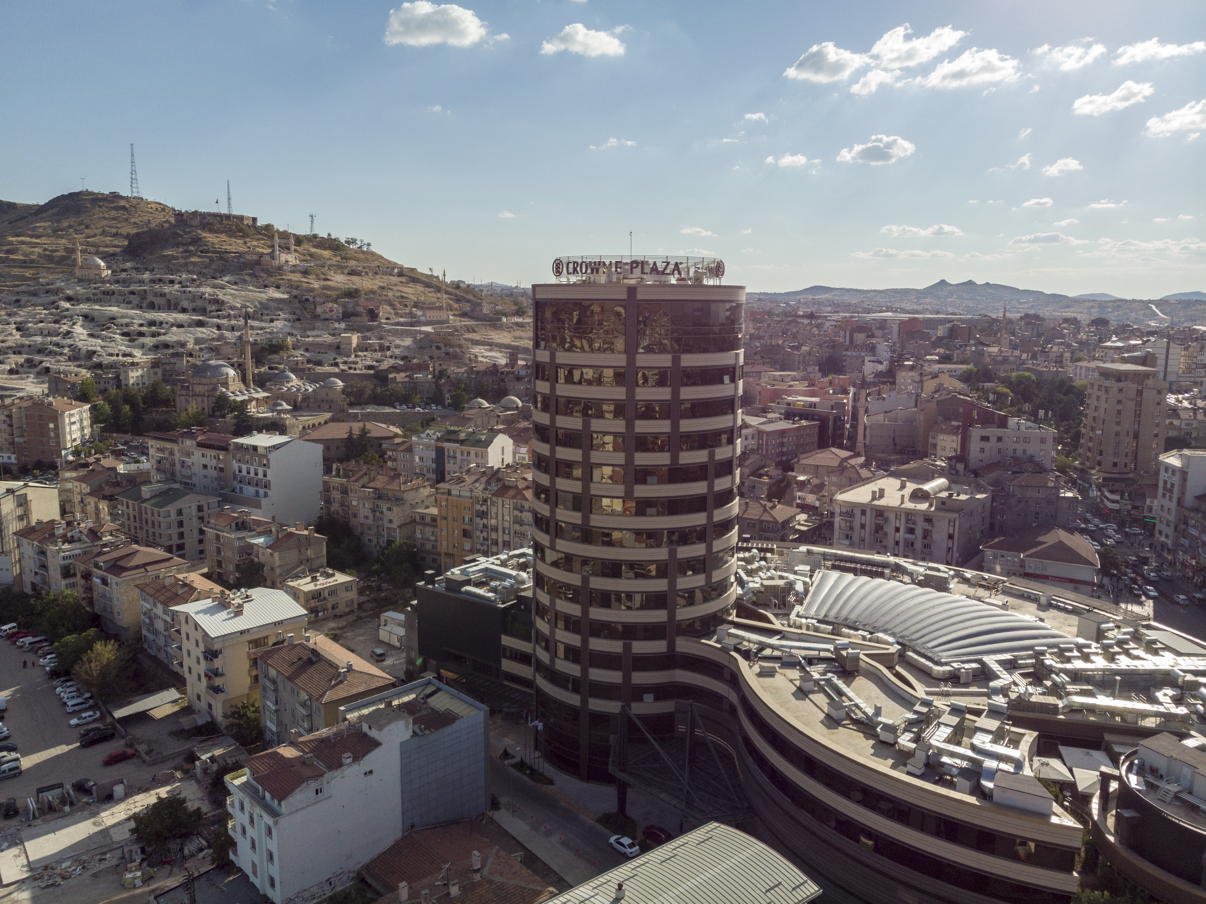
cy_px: 452
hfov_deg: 71.6
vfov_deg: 56.8
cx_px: 603
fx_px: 836
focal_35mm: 24
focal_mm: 4.5
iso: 101
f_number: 2.8
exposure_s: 1/1800
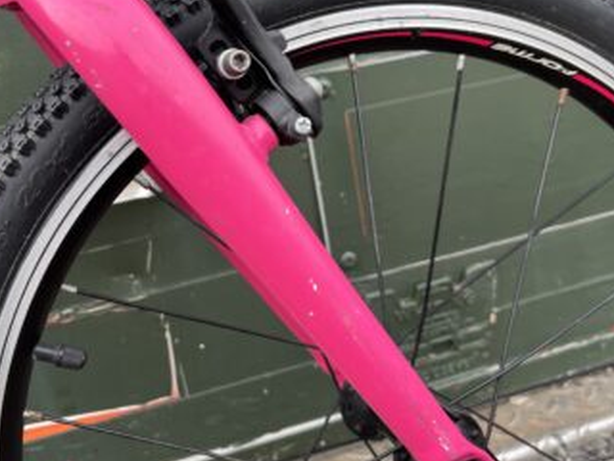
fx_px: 692
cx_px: 251
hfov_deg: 47.6
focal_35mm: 39
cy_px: 198
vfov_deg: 36.8
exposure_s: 1/154
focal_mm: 5.1
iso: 40
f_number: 1.6
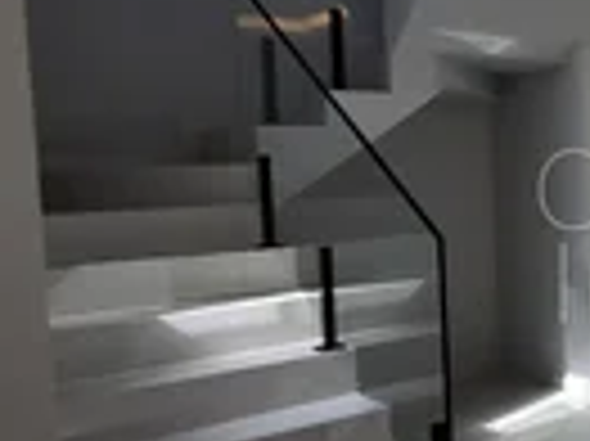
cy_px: 182
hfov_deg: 28.3
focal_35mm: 47
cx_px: 865
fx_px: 800
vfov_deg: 30.8
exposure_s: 1/121
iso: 40
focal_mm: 1.64
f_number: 2.2
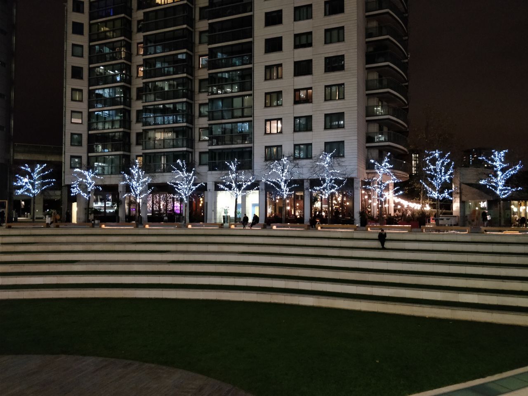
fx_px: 366
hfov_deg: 71.6
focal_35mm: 24
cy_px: 198
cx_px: 264
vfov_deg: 56.8
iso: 2000
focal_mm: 4.1
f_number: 1.7
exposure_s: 1/17
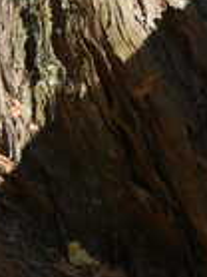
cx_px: 898
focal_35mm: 266
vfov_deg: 7.5
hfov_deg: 4.9
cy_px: 143
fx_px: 2120
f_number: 7.1
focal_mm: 25
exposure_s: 1/125
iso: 100
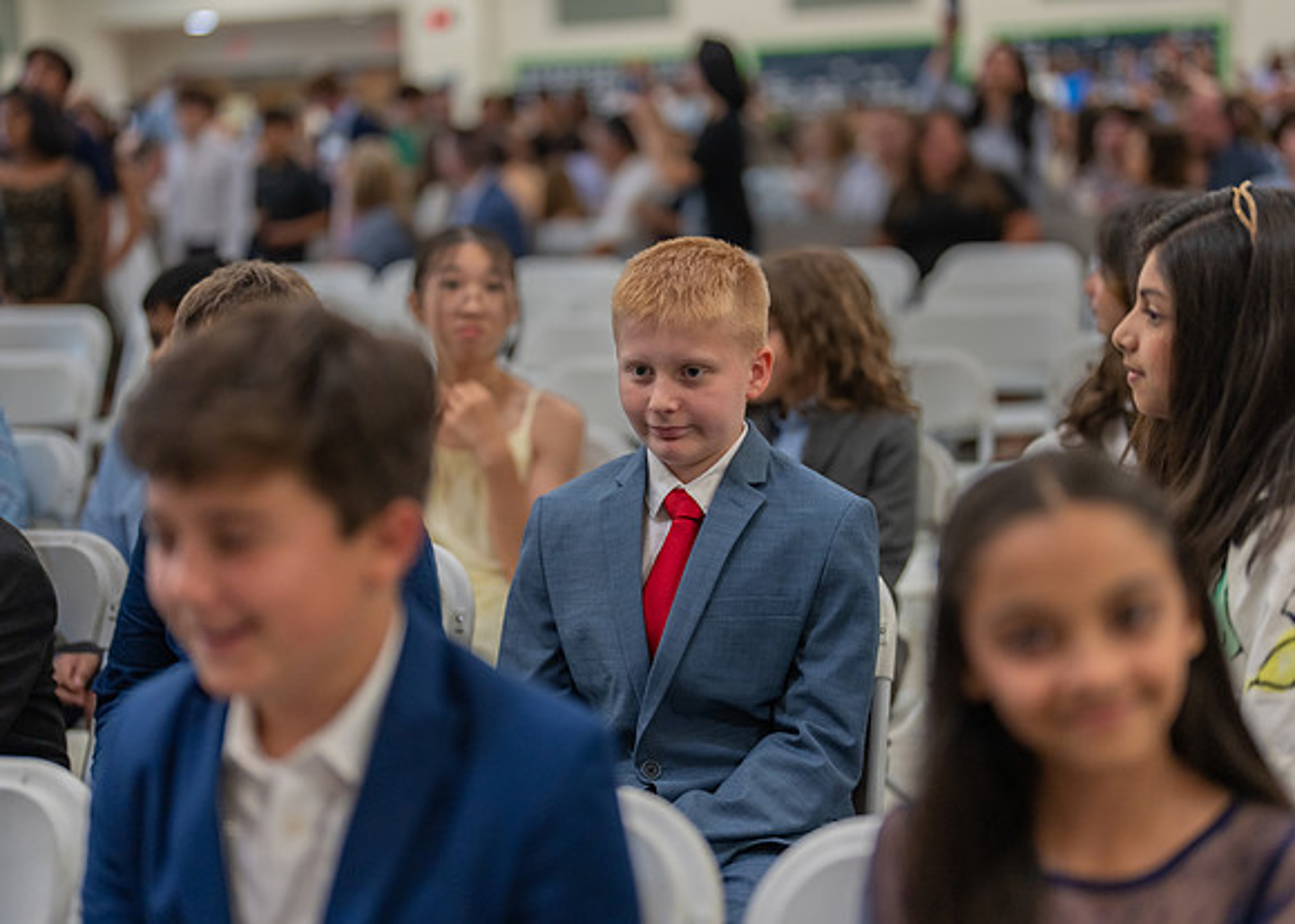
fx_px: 2071
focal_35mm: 56
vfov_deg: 25.2
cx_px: 648
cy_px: 462
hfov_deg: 34.7
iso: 500
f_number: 1.2
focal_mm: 50
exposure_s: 1/640
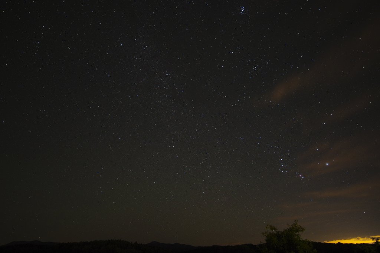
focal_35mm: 21
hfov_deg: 81.2
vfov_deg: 59.5
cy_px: 126
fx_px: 222
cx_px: 190
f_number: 2.8
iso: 1600
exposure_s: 20
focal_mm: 21
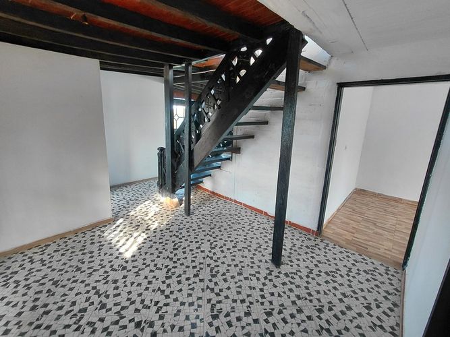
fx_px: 208
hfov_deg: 94.5
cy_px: 168
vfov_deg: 78.1
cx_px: 225
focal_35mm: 16
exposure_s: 1/60
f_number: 2.2
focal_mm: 1.64
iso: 80
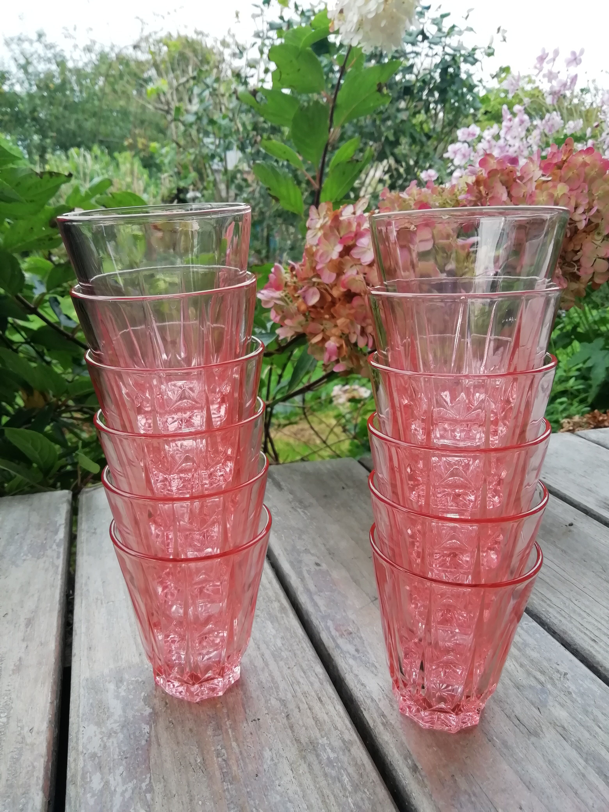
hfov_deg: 53.1
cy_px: 406
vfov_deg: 67.3
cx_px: 304
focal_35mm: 26
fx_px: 610
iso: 64
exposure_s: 1/100
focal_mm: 3.21
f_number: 2.2
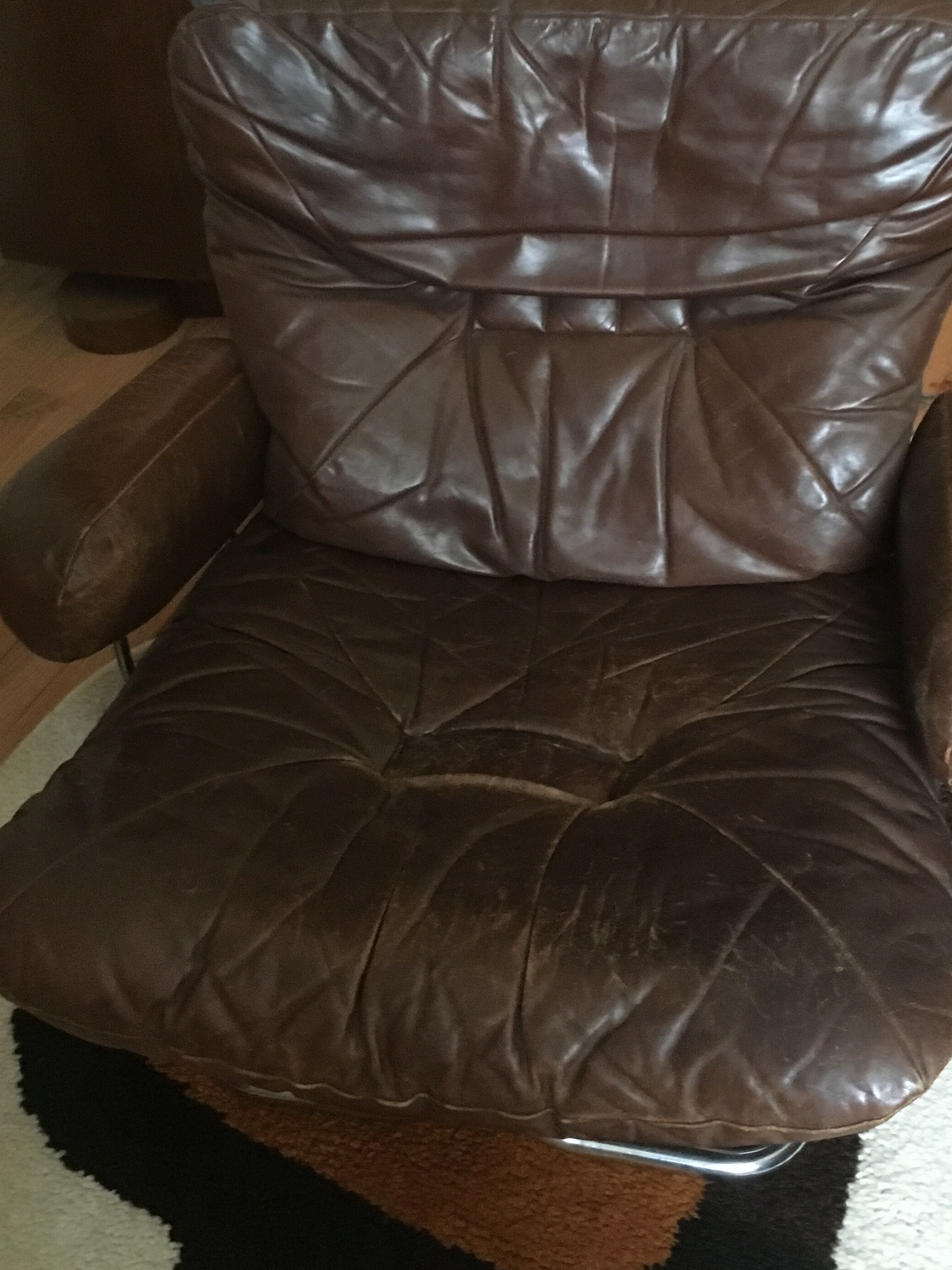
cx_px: 494
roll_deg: +3.4
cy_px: 588
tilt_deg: -44.3
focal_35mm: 42
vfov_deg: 44.8
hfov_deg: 34.3
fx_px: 1540
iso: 320
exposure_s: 1/17
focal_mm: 4.15
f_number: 2.2
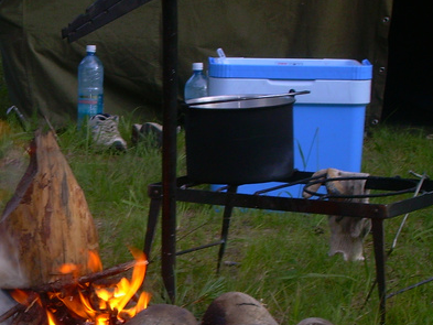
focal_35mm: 146
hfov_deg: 13.4
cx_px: 51
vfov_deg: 10.2
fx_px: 1827
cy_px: 215
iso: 50
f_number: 4
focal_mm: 13.9
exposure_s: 1/60
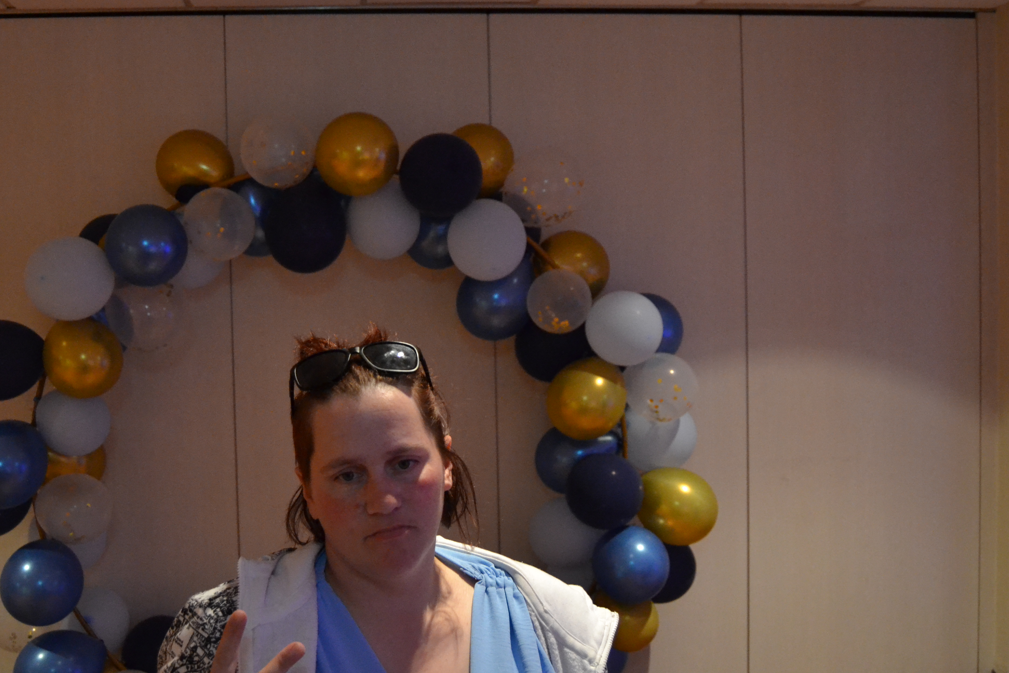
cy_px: 322
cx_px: 431
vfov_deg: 35.9
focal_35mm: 37
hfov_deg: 51.7
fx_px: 1037
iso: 2800
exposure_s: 1/60
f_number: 3.5
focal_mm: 20
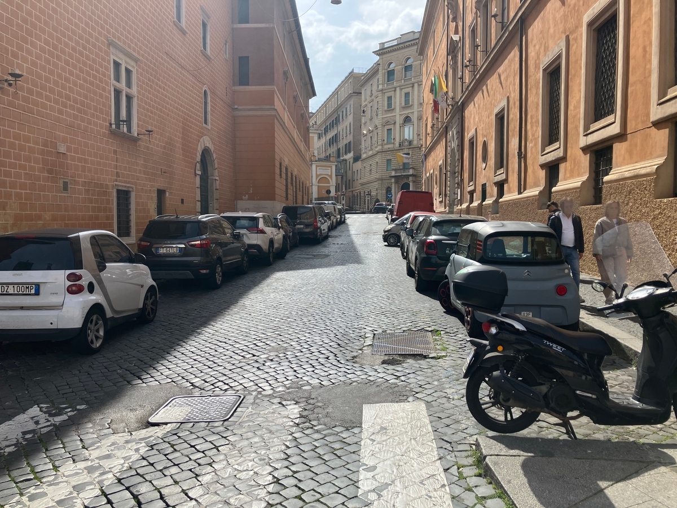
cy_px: 254
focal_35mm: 28
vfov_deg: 49.7
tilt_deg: -4.1
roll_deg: -0.5
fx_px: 548
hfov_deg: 63.4
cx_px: 338
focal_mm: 3.99
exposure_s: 1/2315
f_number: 1.8
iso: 32
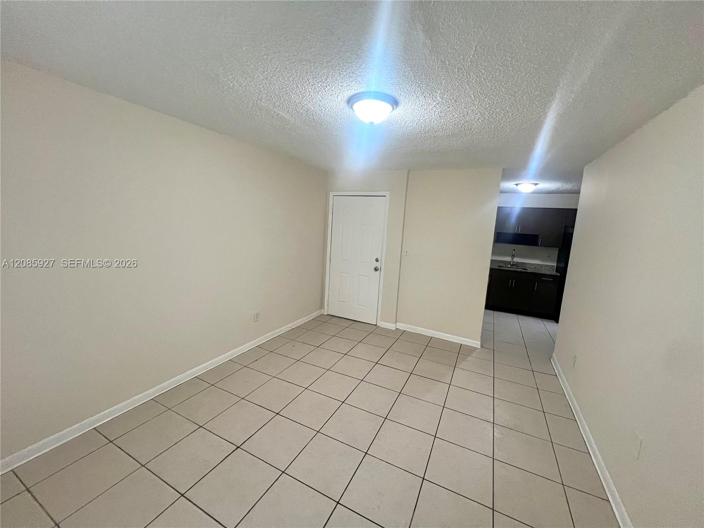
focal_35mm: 13
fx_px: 264
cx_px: 352
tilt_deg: -9.5
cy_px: 264
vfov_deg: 89.9
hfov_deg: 106.2
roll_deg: -2.7
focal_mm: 1.57
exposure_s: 1/60
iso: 320
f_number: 1.8
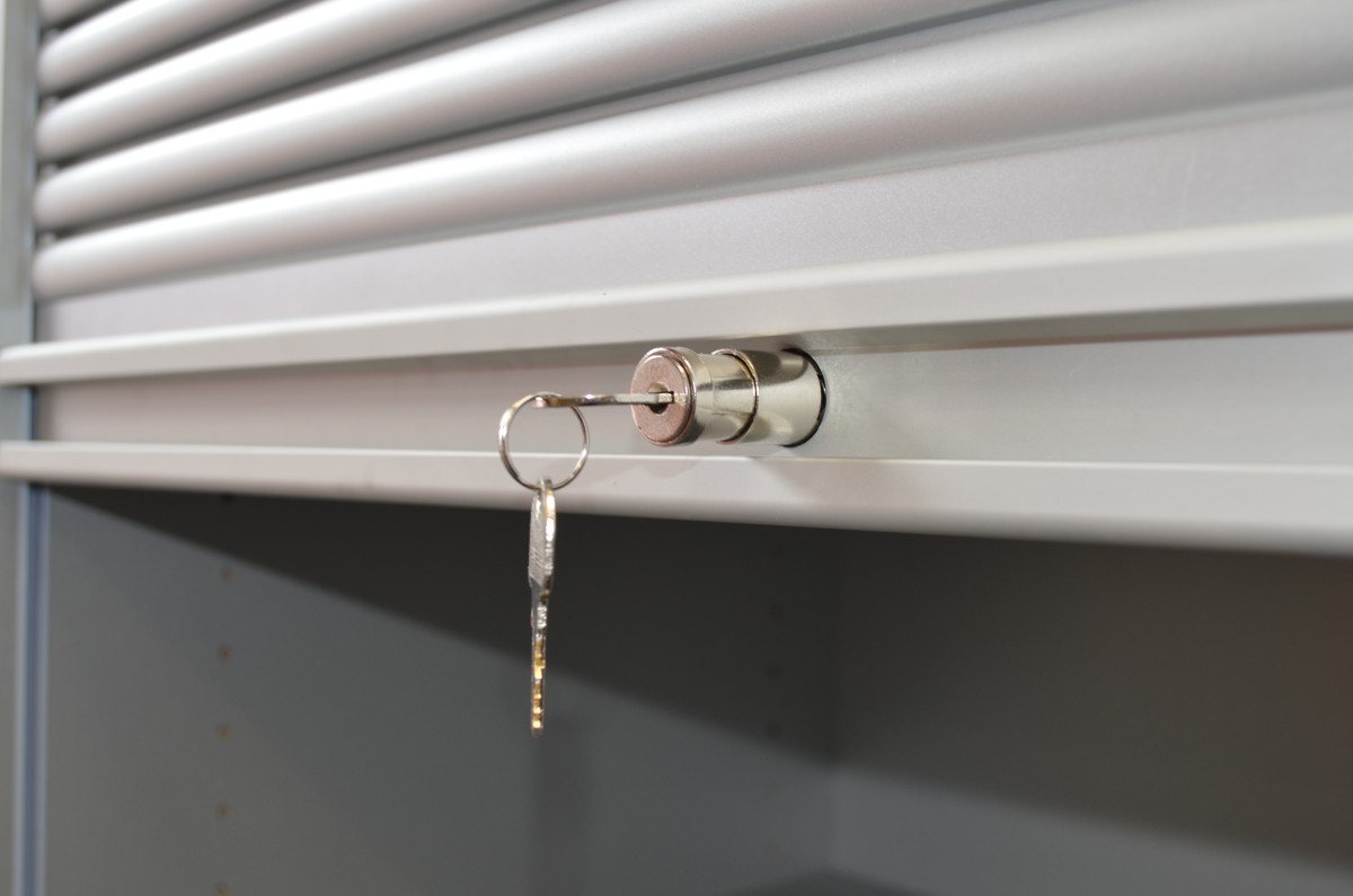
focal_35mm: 44
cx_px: 676
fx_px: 1632
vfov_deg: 30.7
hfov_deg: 45.0
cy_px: 448
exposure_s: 1/30
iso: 200
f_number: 5.6
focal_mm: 29
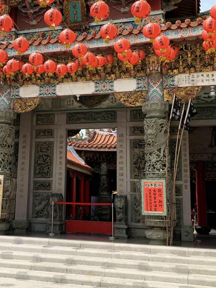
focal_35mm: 48
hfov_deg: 29.7
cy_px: 131
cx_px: 51
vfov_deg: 39.6
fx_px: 399
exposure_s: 1/2364
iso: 25
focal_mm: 4.25
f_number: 1.8
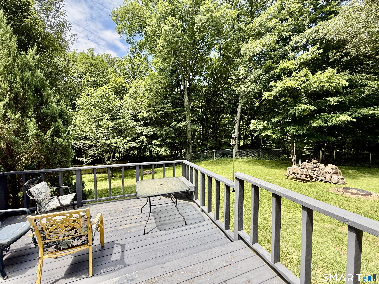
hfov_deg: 102.1
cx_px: 190
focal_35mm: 14
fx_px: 153
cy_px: 142
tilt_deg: -2.6
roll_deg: +0.2
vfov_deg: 85.7
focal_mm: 2.22
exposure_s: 1/228
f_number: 2.2
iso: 50
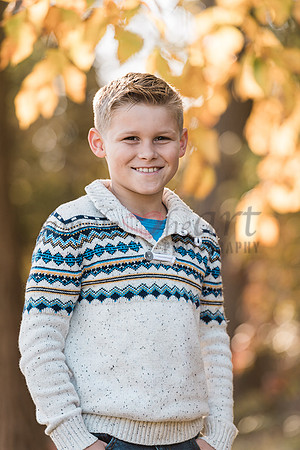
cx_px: 150
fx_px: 2437
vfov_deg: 10.5
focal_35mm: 195
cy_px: 225
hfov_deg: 7.0
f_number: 3.5
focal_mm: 195
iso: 500
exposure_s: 1/640
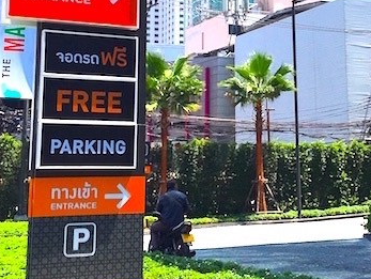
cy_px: 45
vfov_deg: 20.5
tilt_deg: +11.3
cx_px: 260
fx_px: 762
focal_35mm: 71
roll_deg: -0.1
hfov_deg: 27.1
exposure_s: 1/1832
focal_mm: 4.15
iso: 25
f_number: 2.2
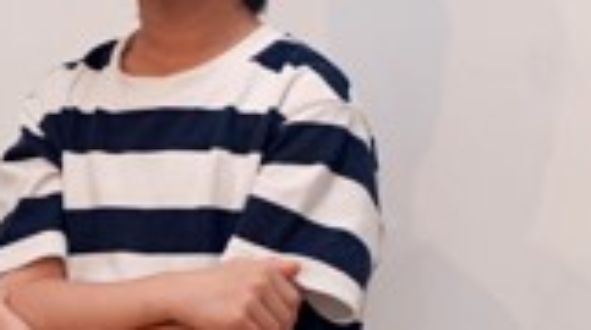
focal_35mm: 1174
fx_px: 18370
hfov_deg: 1.8
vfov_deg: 1.0
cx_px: -121
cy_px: 161
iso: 1000
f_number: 4
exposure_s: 1/250
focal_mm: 200
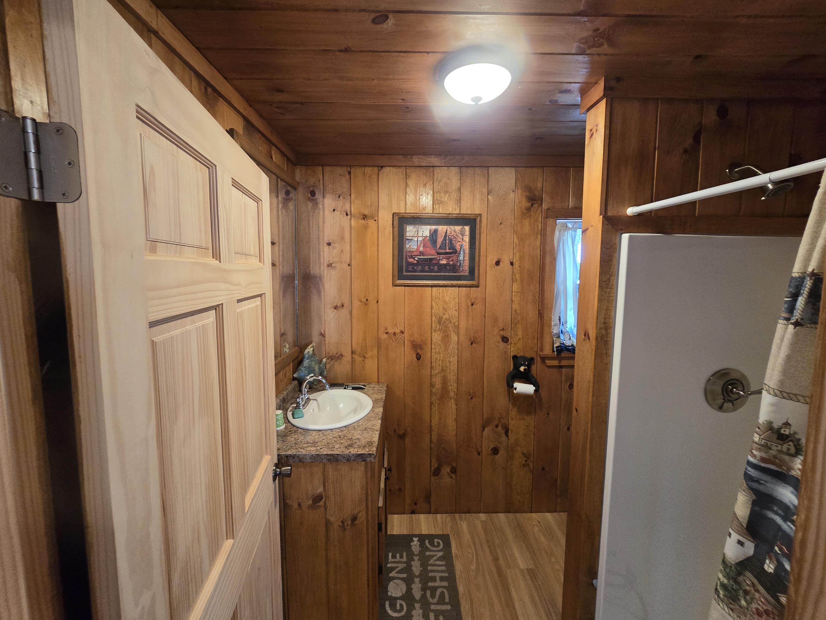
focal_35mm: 13
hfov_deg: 106.2
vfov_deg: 89.9
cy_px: 310
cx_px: 413
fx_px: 310
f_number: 2.2
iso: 320
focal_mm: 2.2
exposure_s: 1/62
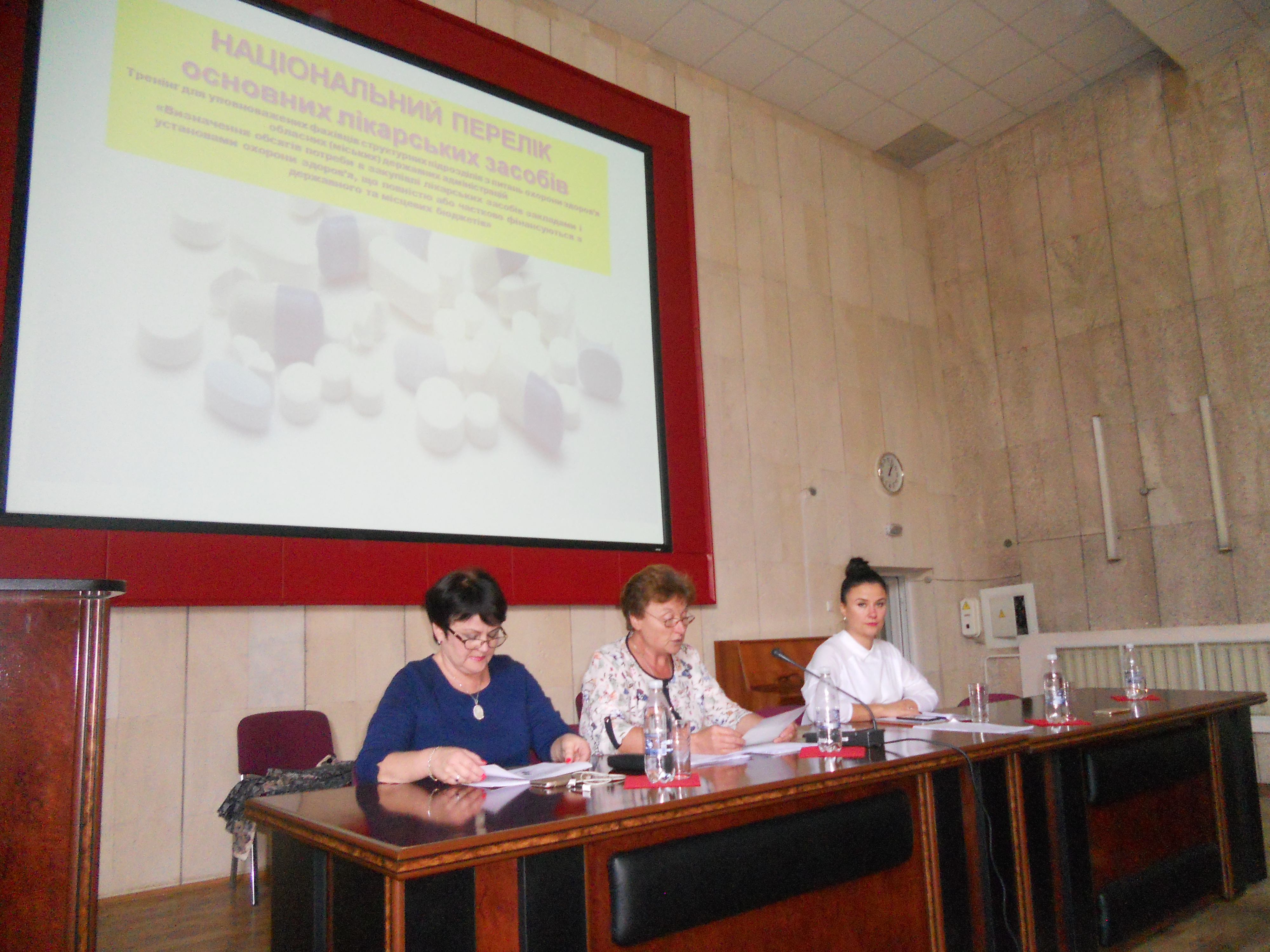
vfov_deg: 51.4
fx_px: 991
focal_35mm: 27
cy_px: 476
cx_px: 635
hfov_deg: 65.3
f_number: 3.2
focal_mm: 4.9
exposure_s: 1/25
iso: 500
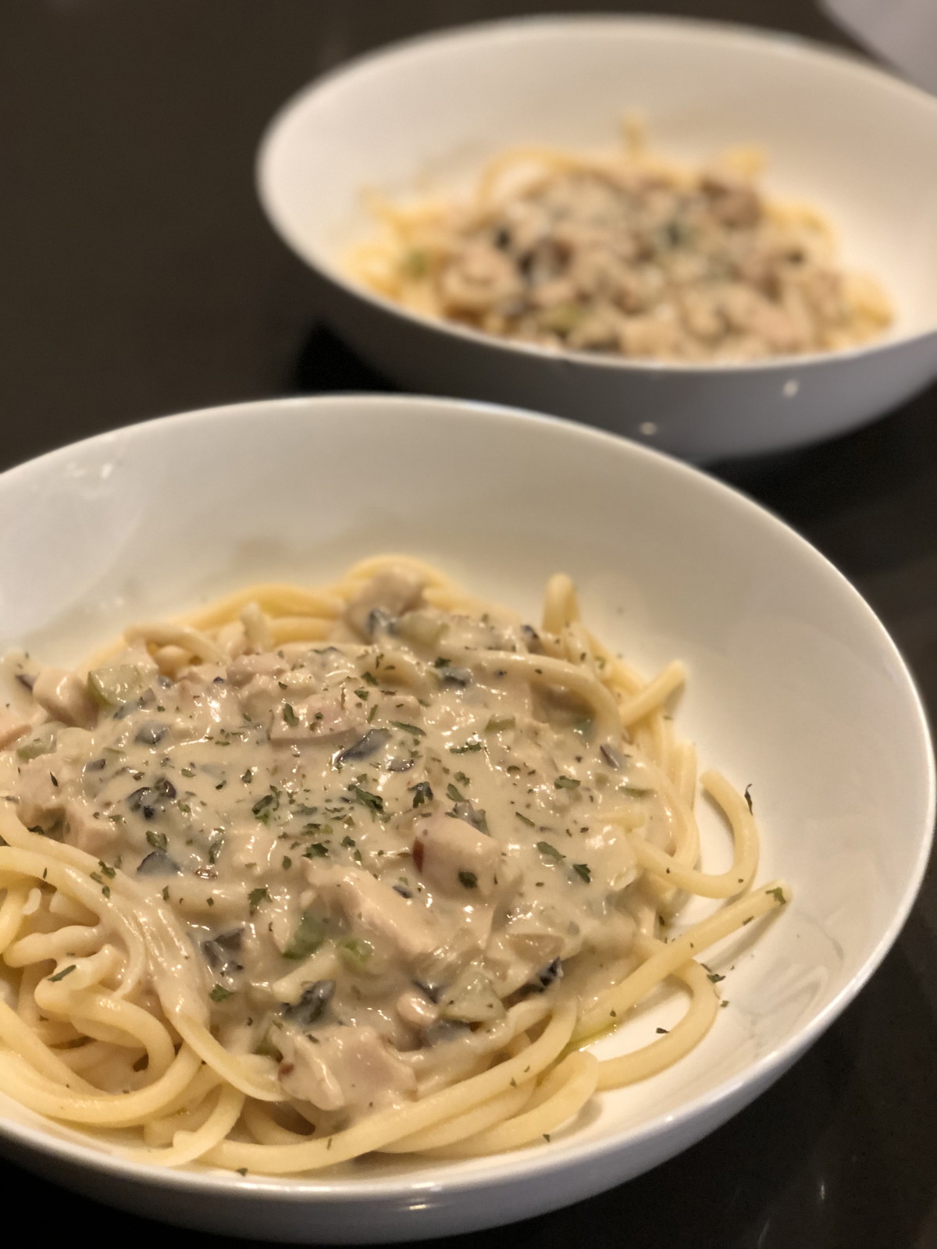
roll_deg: -0.4
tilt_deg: -38.0
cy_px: 624
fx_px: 1877
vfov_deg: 36.8
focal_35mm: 52
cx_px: 468
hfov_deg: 28.0
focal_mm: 6
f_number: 2.4
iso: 160
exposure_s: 1/24
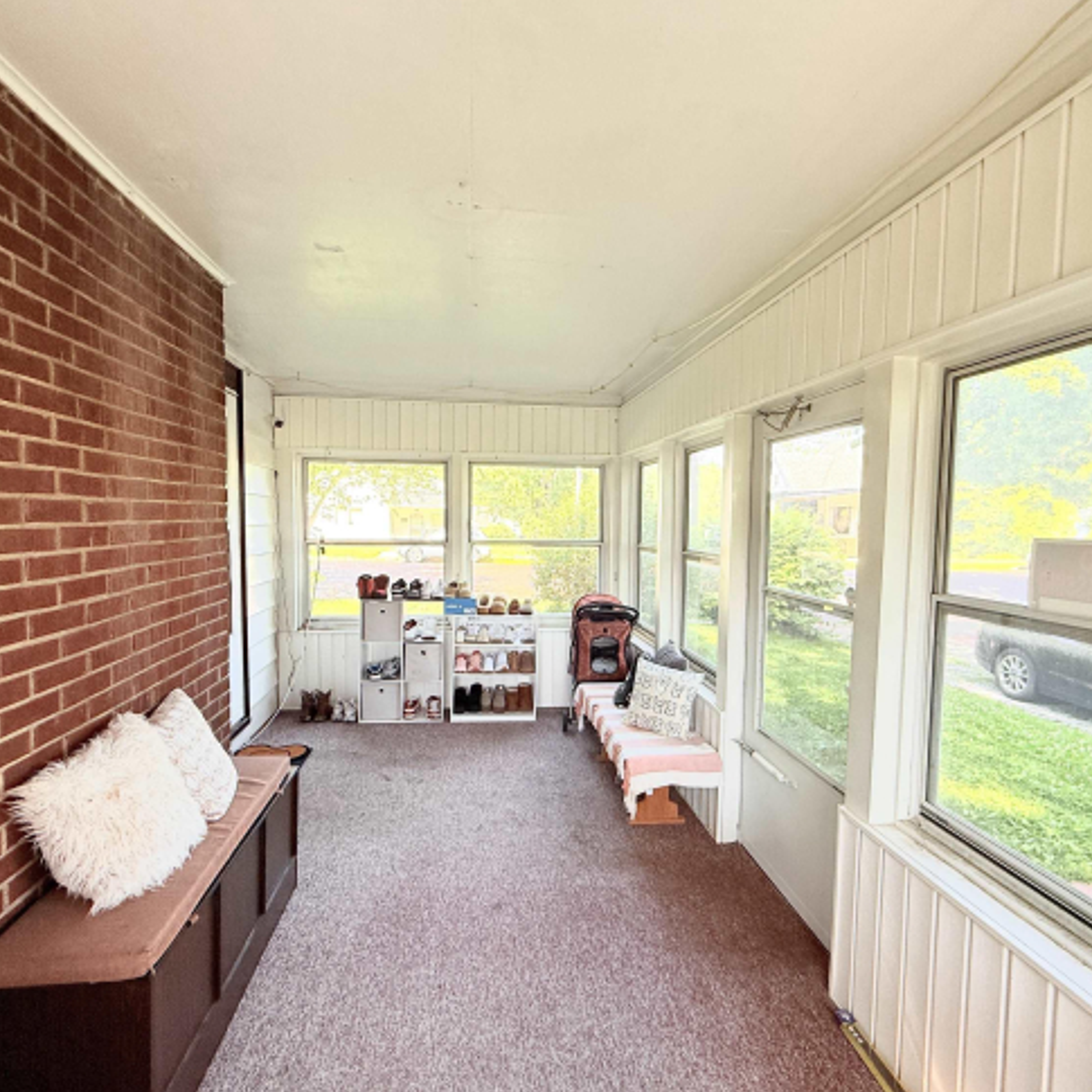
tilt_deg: -3.5
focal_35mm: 17
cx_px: 548
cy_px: 554
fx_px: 607
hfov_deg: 84.0
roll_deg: -1.0
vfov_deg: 84.0
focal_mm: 2.22
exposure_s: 1/99
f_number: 2.2
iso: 80
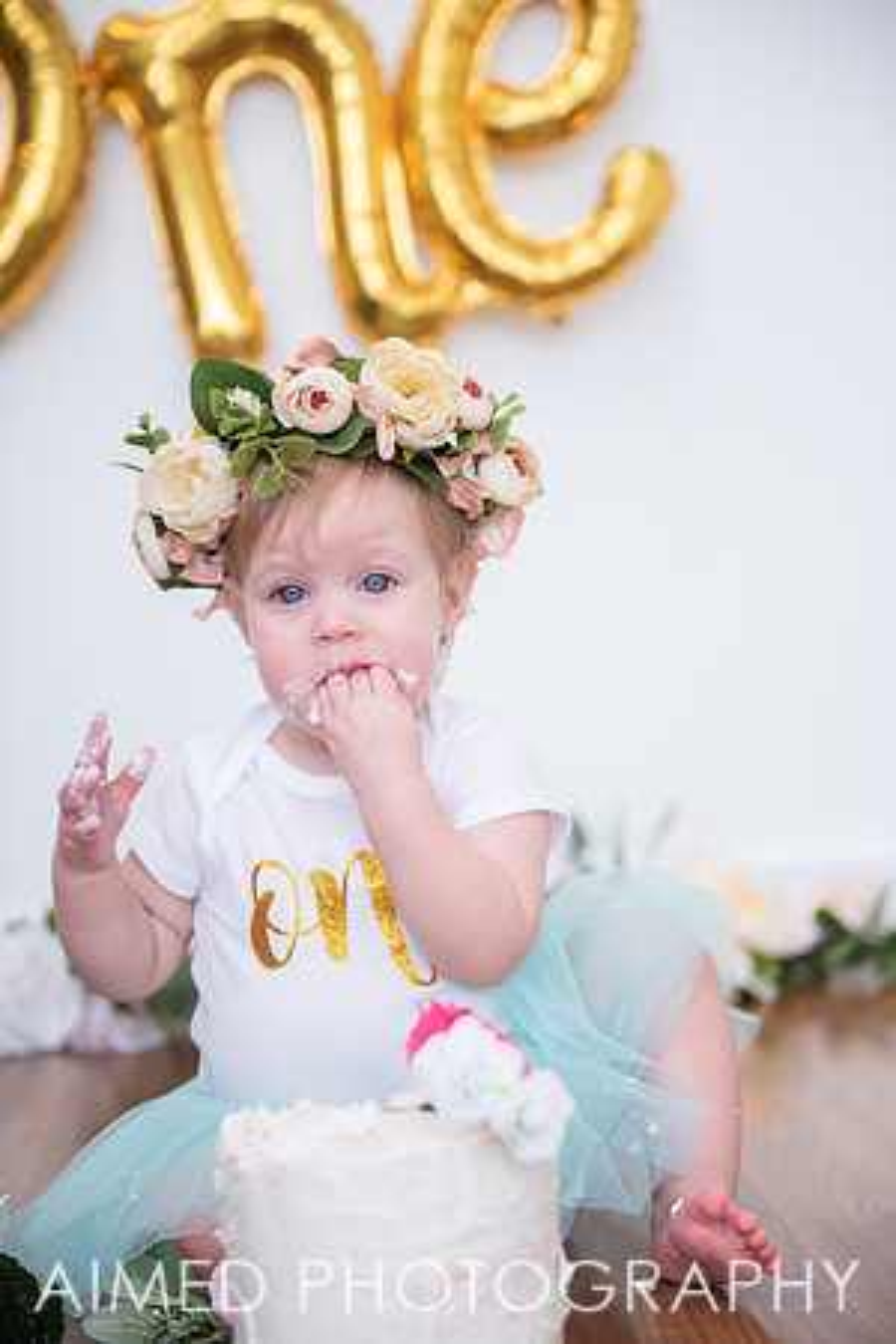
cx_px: 448
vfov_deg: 28.8
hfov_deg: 19.5
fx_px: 2613
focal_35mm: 70
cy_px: 672
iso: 500
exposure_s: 1/250
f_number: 2.8
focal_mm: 70
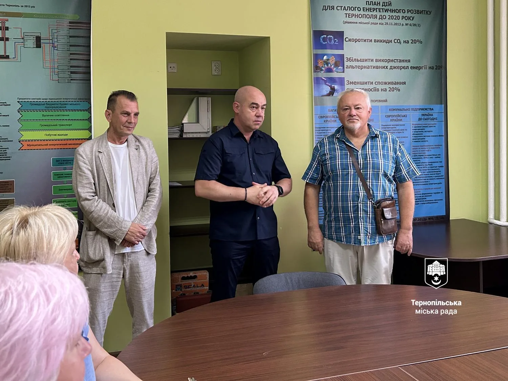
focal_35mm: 26
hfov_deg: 67.3
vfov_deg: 53.1
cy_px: 190
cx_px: 254
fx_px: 382
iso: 320
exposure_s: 1/60
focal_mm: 5.7
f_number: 1.5
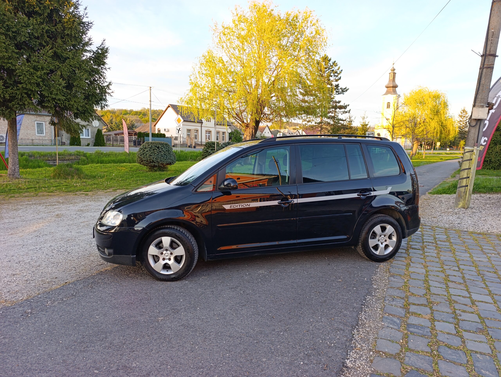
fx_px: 333
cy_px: 188
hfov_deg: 73.8
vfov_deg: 59.0
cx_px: 250
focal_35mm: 23
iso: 160
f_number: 1.6
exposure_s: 1/100
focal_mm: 6.14
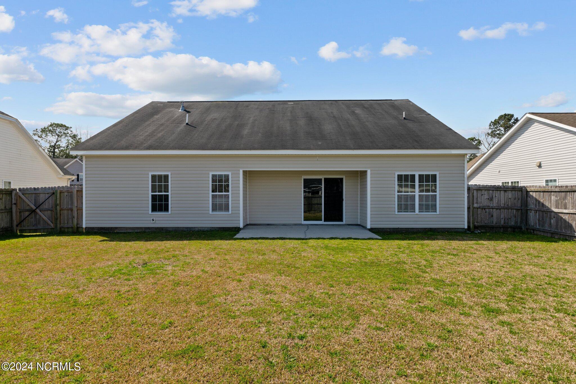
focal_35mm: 19
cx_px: 288
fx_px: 304
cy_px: 192
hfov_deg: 86.9
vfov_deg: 64.5
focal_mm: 19
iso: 400
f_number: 10
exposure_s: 1/640
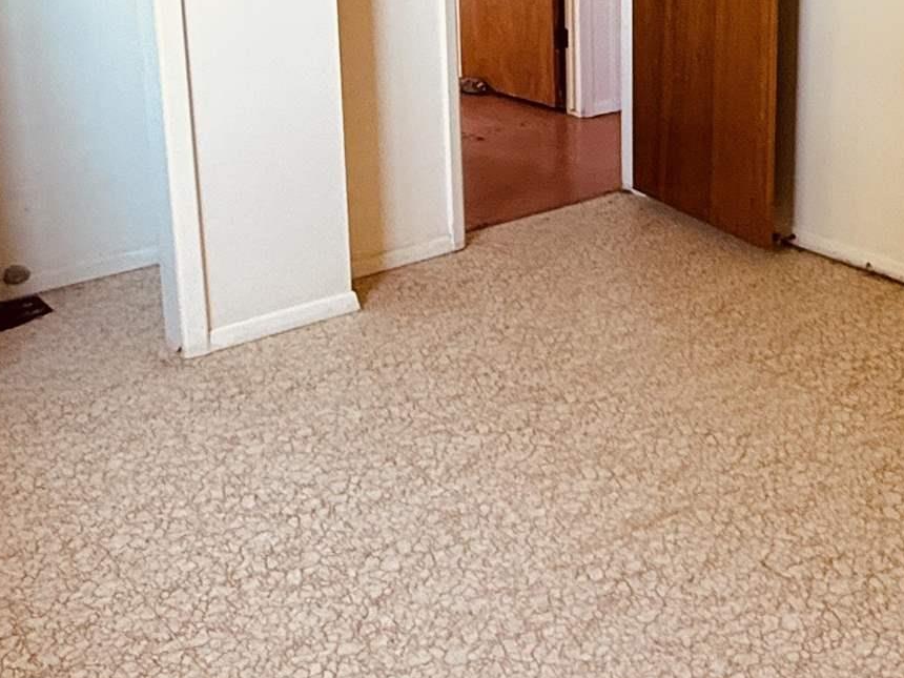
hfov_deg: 37.4
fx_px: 1306
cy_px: 65
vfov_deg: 28.0
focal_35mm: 50
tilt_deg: -10.6
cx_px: 664
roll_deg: +1.2
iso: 250
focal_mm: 2.22
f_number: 2.2
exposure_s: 1/99
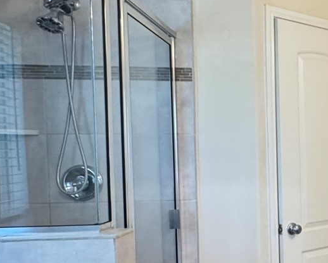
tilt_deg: -3.4
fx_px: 525
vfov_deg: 27.9
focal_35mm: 54
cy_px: 178
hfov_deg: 28.8
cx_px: 417
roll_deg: +0.6
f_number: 2.2
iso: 320
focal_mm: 2.22
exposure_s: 1/60
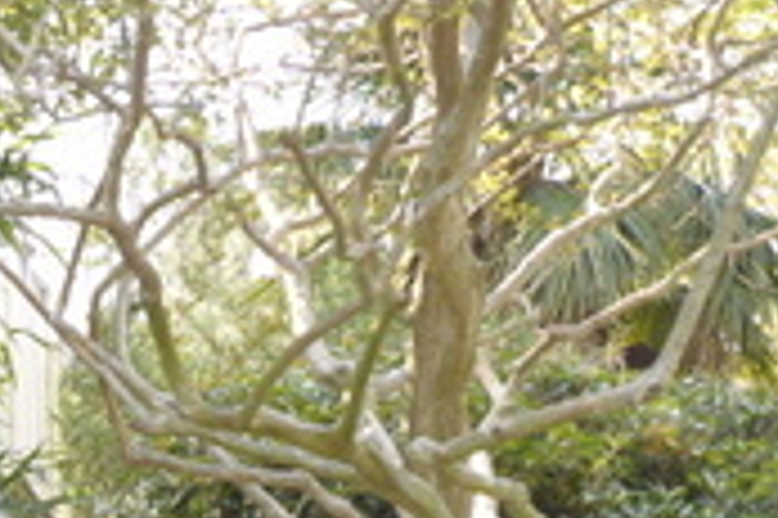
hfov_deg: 13.2
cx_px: -967
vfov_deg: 10.1
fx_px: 2699
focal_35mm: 125
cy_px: 1050
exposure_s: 1/50
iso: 200
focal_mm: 18
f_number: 7.1
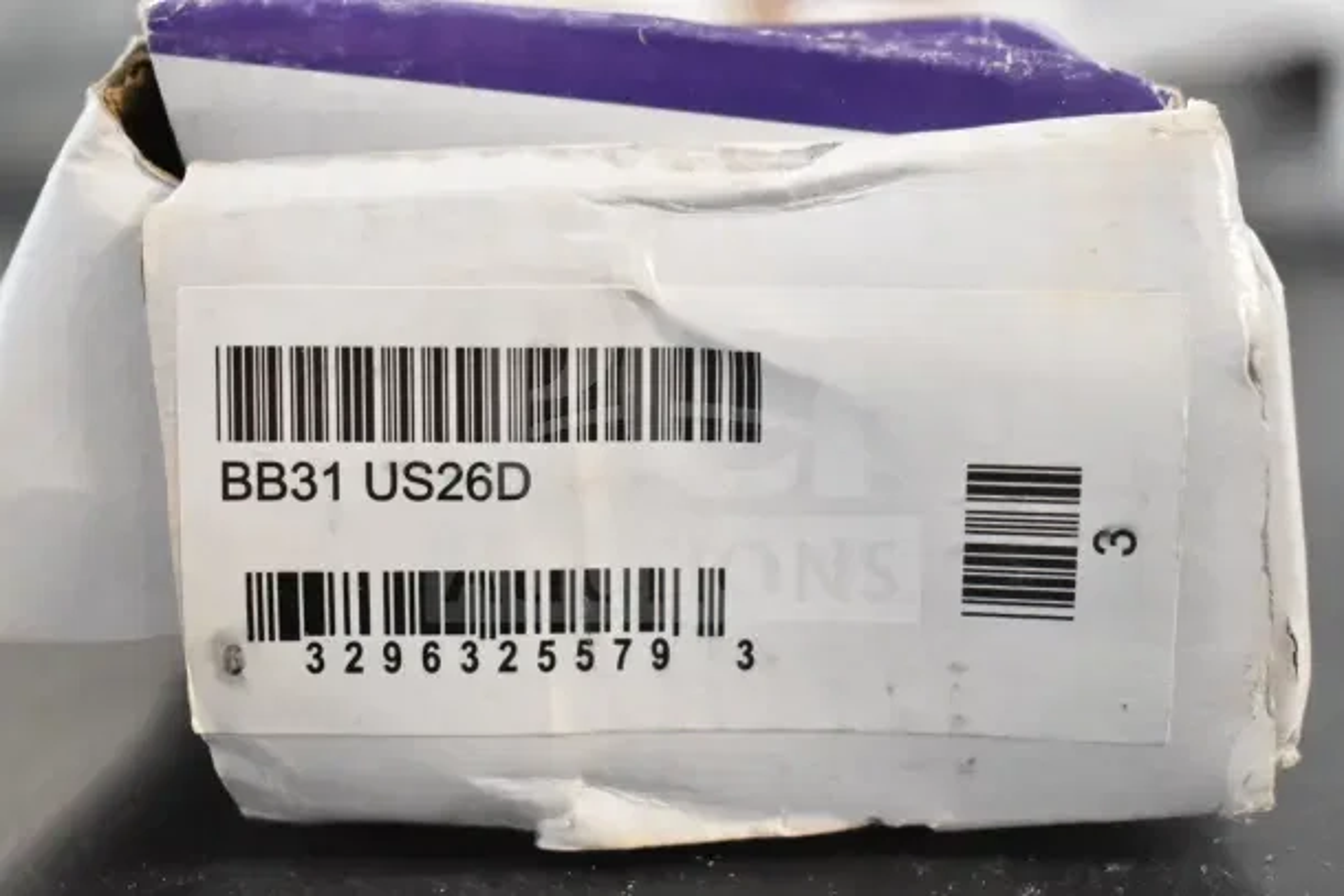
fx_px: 2016
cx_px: 672
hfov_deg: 36.9
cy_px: 448
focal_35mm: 54
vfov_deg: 25.1
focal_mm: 36
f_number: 4.8
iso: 3200
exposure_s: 1/60
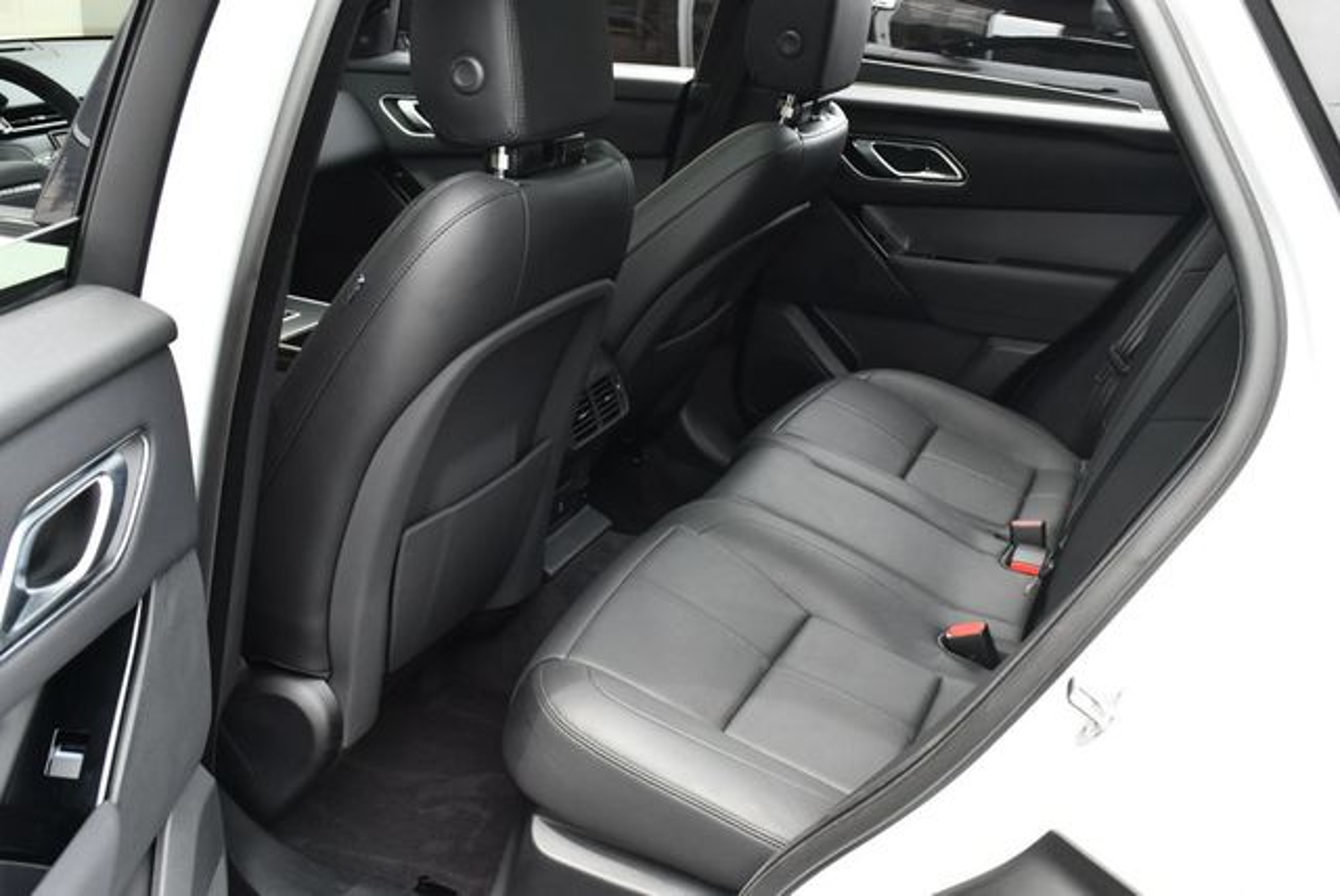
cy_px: 448
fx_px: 1341
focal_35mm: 36
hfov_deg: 53.1
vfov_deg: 36.9
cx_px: 670
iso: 400
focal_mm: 18
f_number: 5.6
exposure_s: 1/250
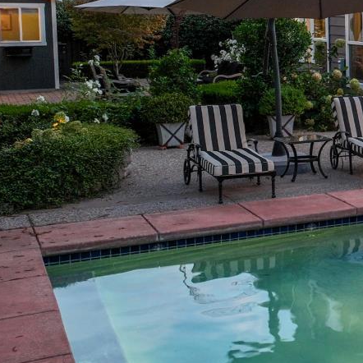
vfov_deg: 24.0
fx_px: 854
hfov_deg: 19.6
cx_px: 599
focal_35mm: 72
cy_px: 176
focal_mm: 12.29
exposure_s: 1/15
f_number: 2.8
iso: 150
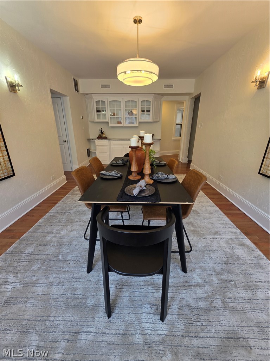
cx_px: 135
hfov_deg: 89.9
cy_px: 180
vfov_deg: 106.2
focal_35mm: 13
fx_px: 135
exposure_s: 1/120
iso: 50
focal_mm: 2.2
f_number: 1.9
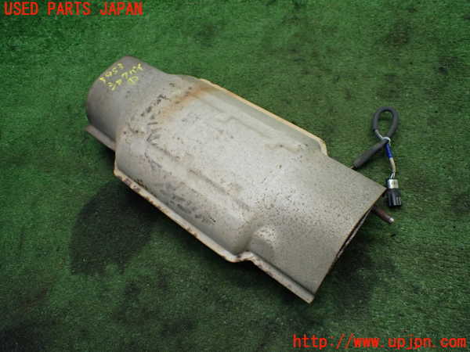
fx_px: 407
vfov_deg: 46.8
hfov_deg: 60.0
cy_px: 176
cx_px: 235
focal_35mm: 30
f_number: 2.3
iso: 500
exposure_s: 1/125
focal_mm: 5.4
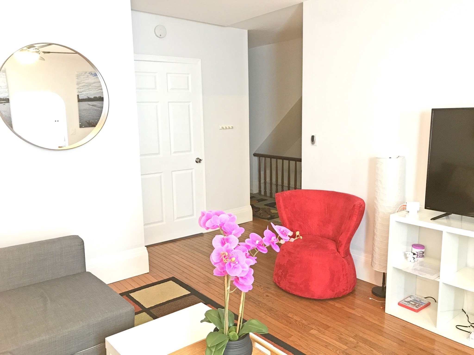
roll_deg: +1.5
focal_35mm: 28
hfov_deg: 63.4
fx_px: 383
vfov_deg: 49.7
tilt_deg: -10.2
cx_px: 237
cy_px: 178
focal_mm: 3.99
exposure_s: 1/15
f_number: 1.8
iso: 50
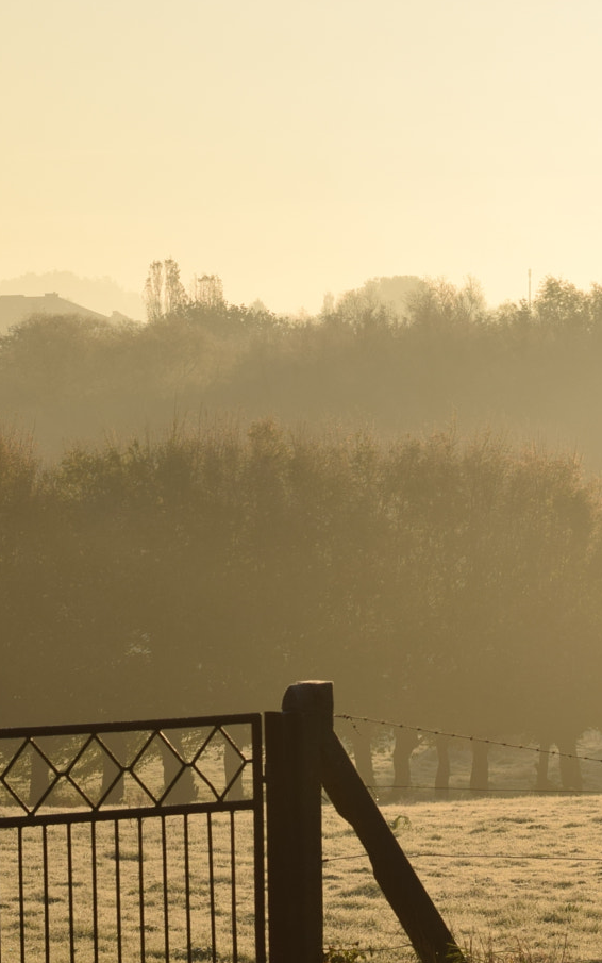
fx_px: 4539
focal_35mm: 173
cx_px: 181
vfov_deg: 12.1
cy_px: 260
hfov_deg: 7.6
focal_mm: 50
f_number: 10
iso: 100
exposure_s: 1/320
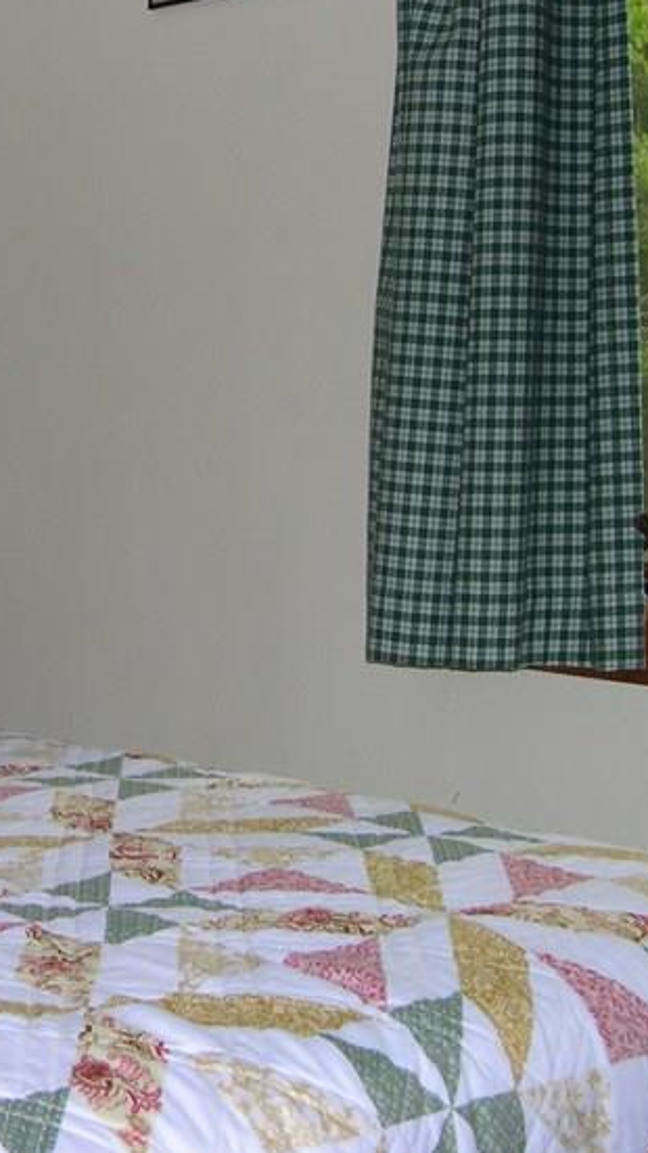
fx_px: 2352
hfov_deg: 15.2
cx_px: -125
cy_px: 377
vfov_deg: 27.3
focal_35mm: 77
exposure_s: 1/60
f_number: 2.8
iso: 100
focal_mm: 8
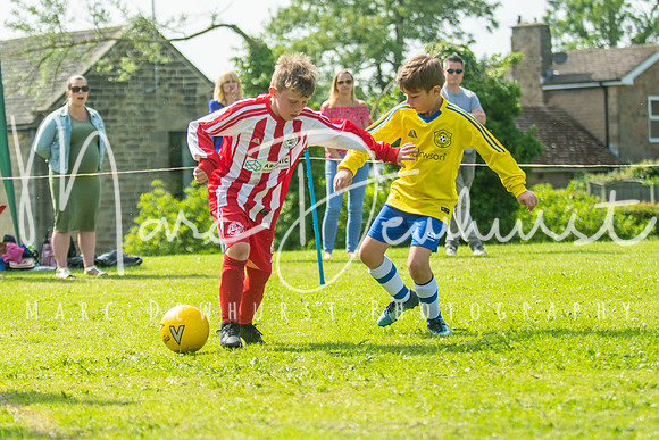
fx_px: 2584
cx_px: 246
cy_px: 164
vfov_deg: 9.7
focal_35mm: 141
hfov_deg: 14.5
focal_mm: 75
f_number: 3.2
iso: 250
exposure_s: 1/3200
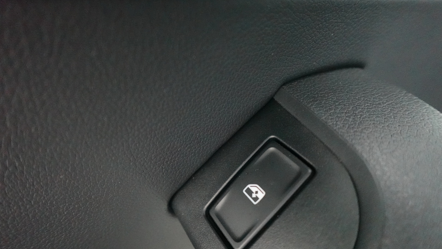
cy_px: 136
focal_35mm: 21
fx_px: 246
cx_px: 221
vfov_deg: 53.5
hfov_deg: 83.8
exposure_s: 1/50
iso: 6400
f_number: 2
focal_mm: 7.6
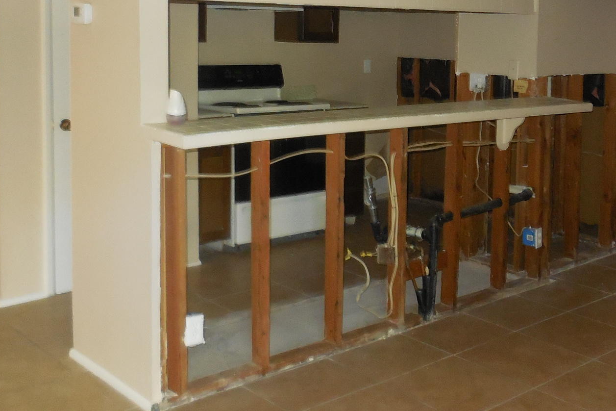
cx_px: 412
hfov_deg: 41.4
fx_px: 804
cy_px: 84
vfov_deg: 28.1
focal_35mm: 47
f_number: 3.1
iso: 500
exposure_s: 1/25
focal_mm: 4.5
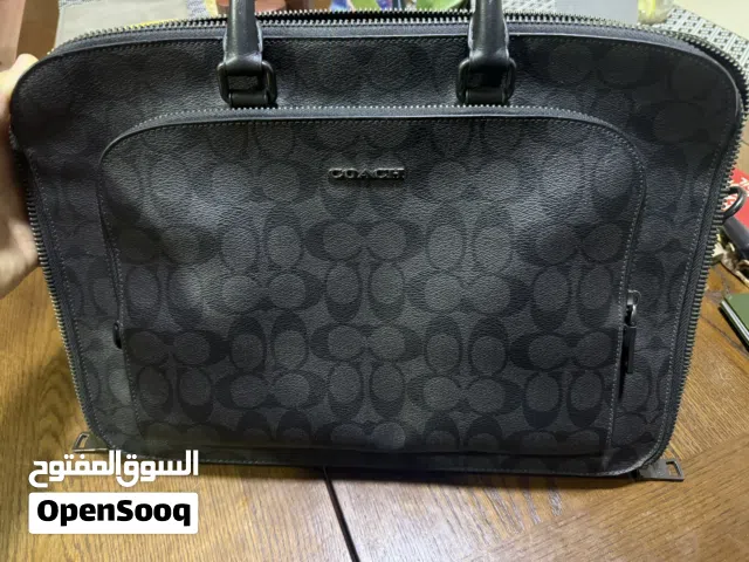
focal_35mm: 24
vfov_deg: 56.8
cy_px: 281
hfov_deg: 71.6
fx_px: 519
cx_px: 374
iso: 1000
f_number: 1.78
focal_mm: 6.76
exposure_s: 1/25
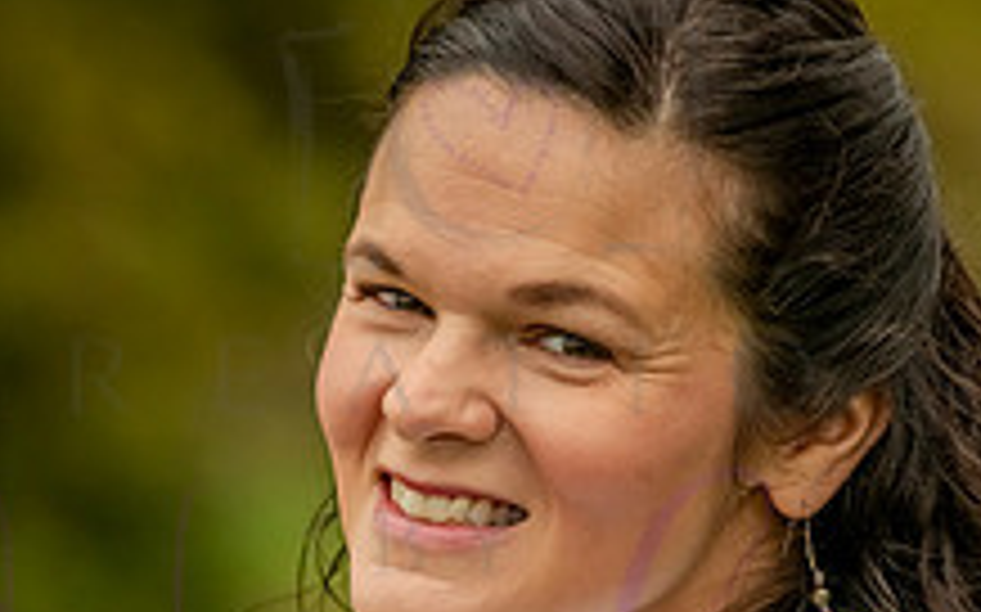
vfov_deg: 4.3
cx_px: 508
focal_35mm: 305
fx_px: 8150
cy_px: 536
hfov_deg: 6.9
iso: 2000
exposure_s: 1/1600
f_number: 5
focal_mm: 145
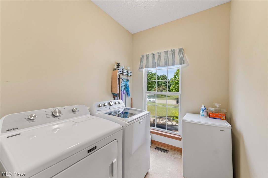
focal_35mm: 14
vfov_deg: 81.2
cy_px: 89
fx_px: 104
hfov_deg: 104.3
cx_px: 134
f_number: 5.6
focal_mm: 14
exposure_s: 1/60
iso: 200
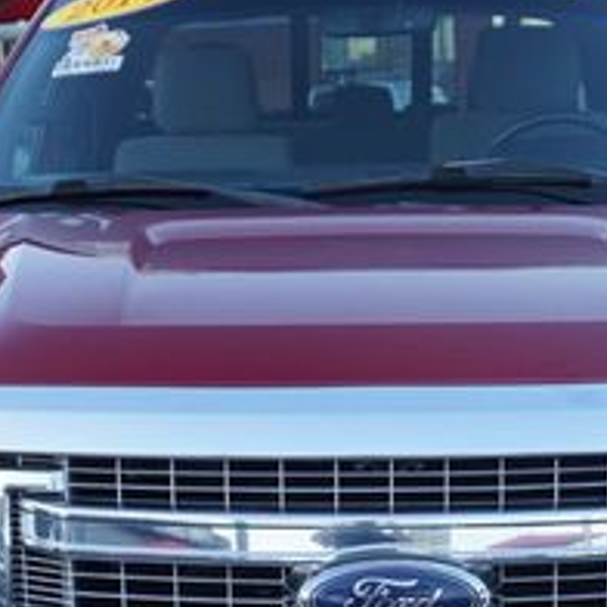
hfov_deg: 20.9
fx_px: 1647
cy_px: 492
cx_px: 319
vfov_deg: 20.6
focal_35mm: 83
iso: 100
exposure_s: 1/60
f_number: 4
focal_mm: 20
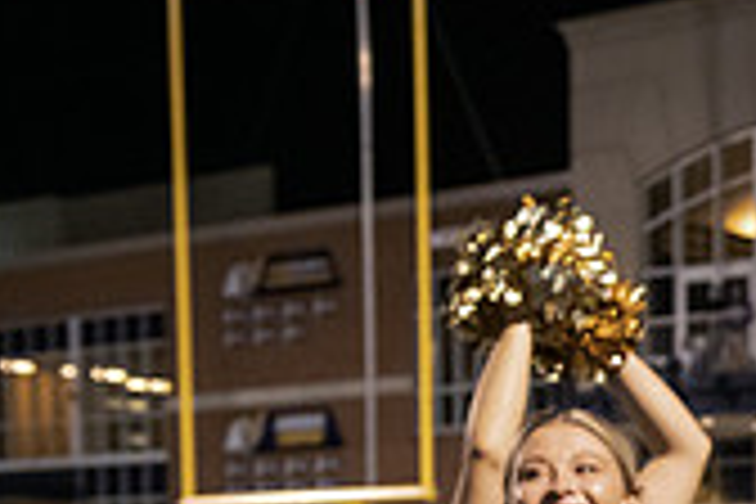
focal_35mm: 124
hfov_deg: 15.4
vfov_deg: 10.7
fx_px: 2604
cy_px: 731
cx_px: 1107
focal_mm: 36
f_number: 4
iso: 5000
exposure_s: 1/400
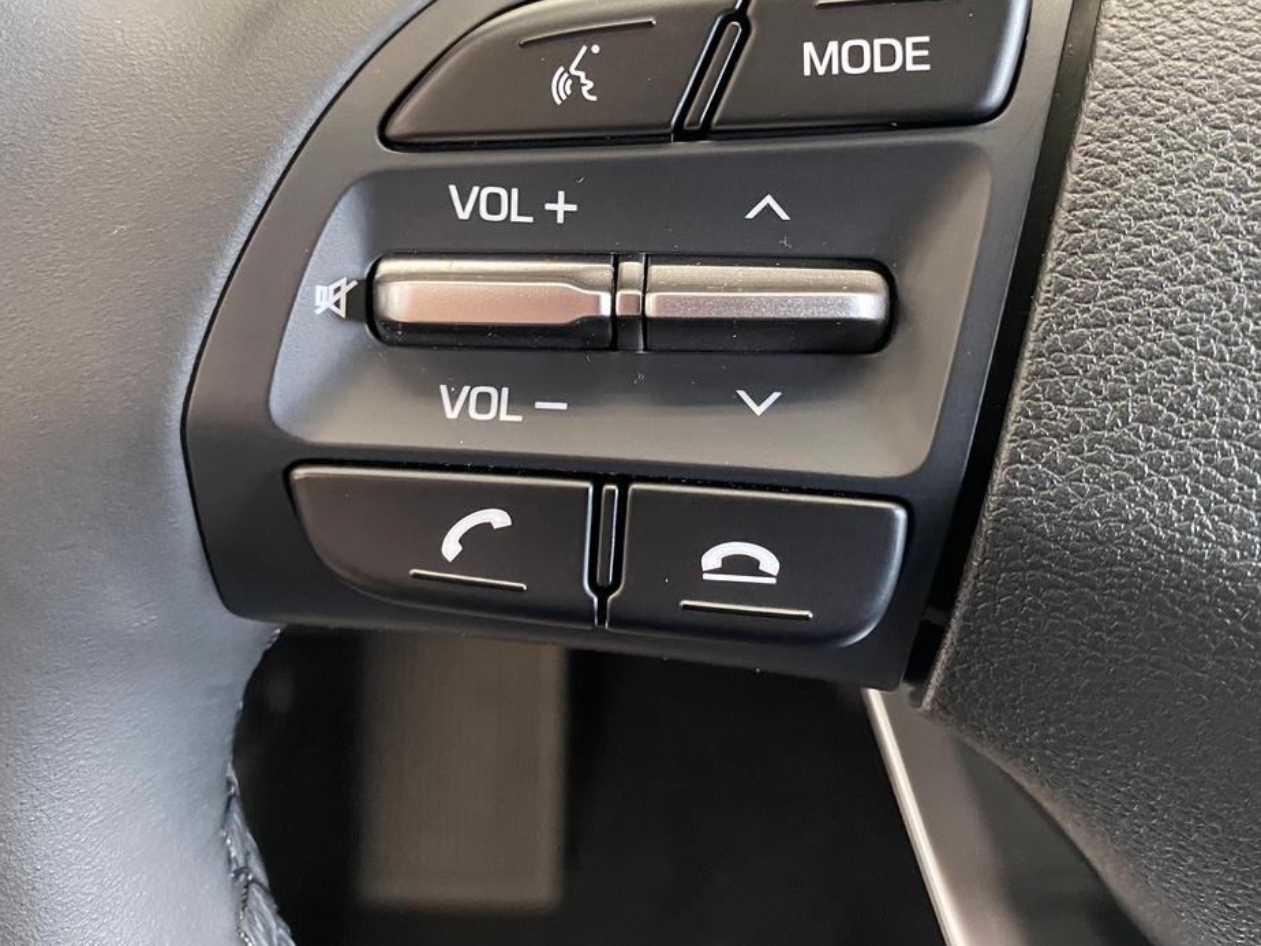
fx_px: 1311
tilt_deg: -29.2
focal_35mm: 36
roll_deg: +0.3
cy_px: 298
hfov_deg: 51.3
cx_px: 648
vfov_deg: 39.1
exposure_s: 1/60
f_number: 1.8
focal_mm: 4.25
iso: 400
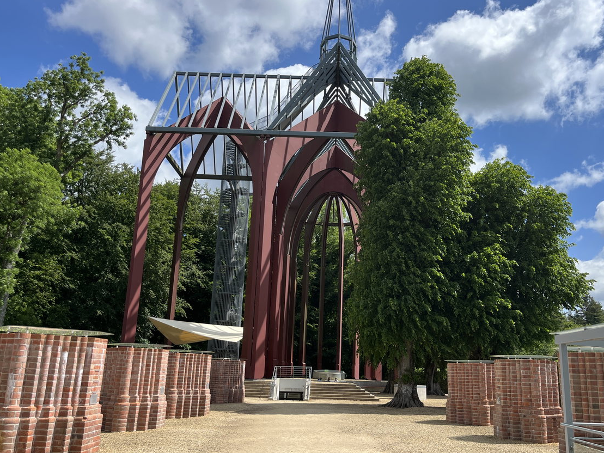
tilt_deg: +13.4
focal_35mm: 30
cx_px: 333
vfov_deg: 46.7
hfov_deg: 59.8
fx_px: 524
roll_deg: -0.8
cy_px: 250
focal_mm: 5.1
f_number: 1.6
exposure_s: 1/3215
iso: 50
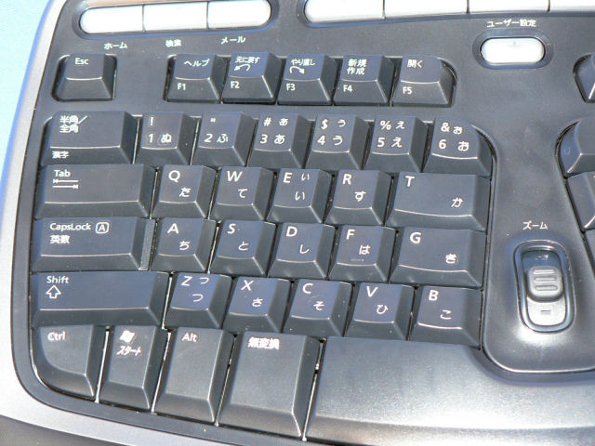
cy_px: 223
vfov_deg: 16.2
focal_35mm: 91
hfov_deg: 21.5
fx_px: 1564
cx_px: 298
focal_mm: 15.2
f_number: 3.2
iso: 150
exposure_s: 1/60
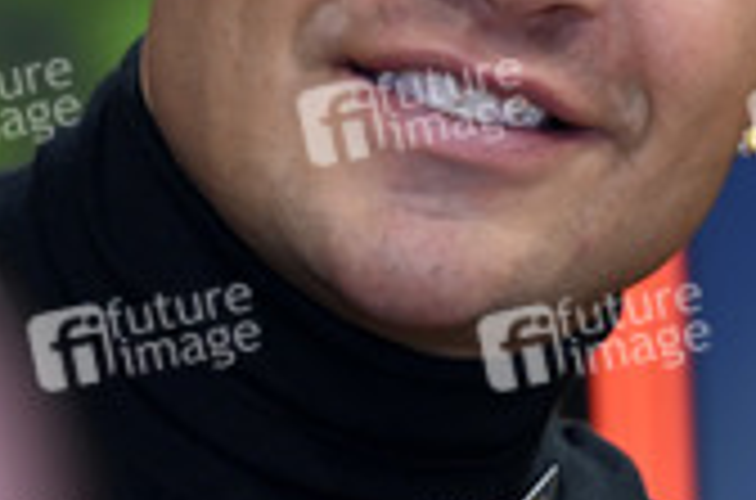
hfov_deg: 11.0
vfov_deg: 7.5
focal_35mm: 183
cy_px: 225
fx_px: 3832
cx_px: 925
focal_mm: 68
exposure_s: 1/200
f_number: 4
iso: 1000
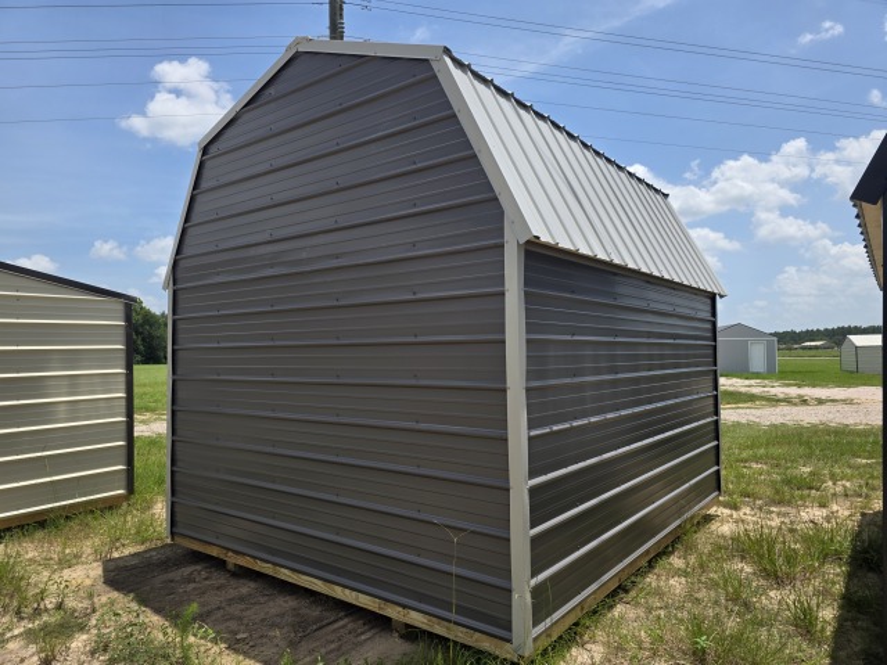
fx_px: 589
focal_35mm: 23
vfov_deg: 58.9
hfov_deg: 73.9
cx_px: 444
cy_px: 332
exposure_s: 1/5958
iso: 80
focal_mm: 6.3
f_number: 1.7
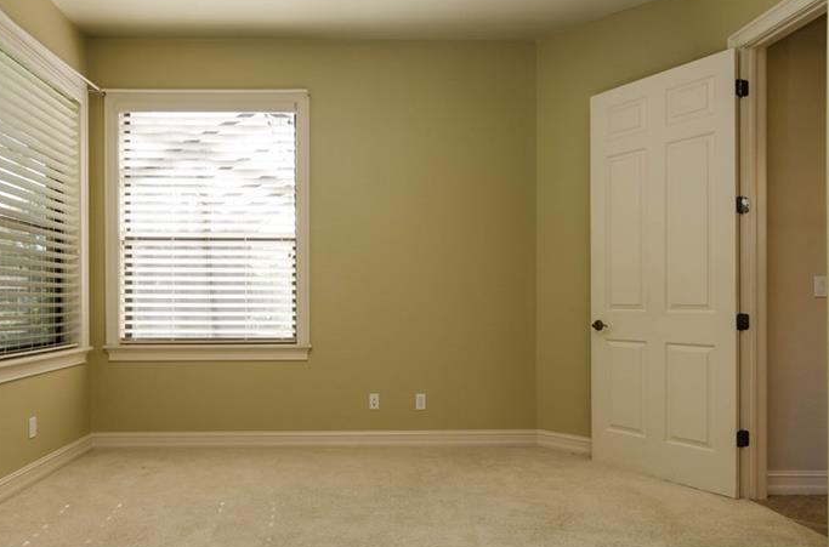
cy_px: 295
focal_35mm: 25
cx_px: 351
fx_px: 568
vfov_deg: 51.4
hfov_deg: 71.8
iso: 200
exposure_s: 1/5
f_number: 9
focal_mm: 11
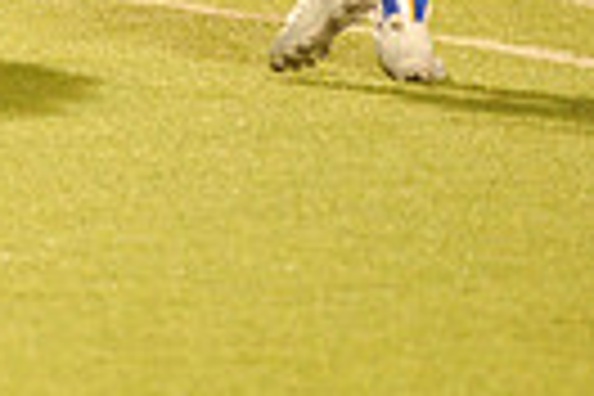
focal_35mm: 876
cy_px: -270
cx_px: -594
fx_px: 14453
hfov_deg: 2.3
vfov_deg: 1.6
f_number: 4.5
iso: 5000
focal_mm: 200
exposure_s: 1/200
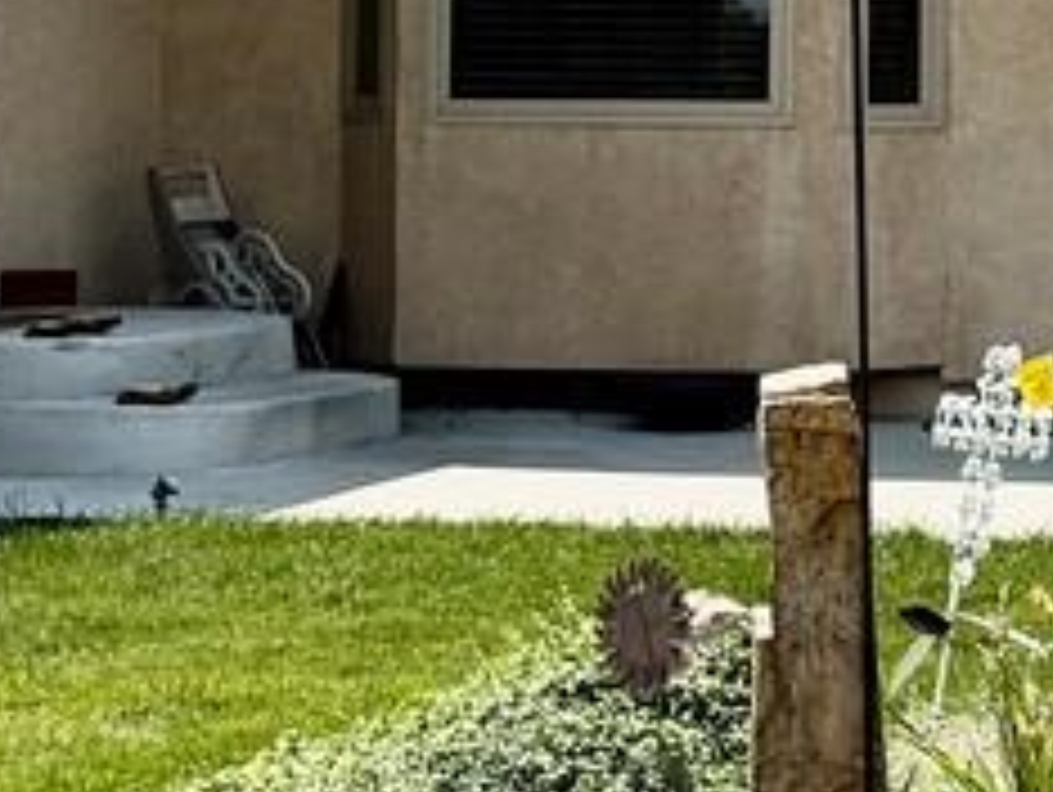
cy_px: -252
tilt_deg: +3.4
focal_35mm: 164
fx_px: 4994
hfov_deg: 11.8
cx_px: 1300
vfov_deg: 8.9
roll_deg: -0.3
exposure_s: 1/6173
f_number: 1.78
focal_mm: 6.76
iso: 80
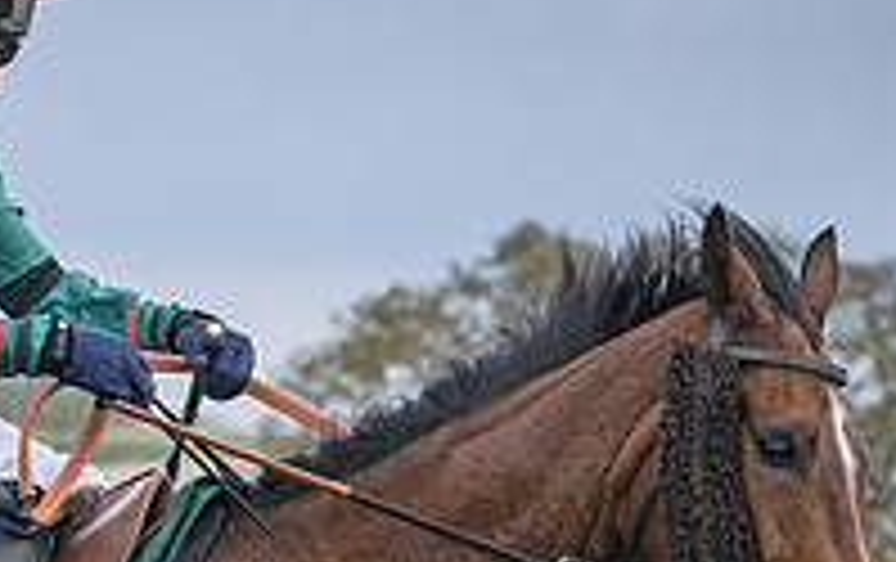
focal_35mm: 312
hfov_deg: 6.7
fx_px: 7629
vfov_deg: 4.2
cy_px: 825
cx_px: 870
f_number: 4
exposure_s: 1/3200
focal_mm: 70
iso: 400
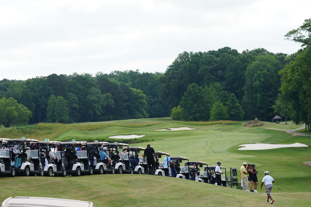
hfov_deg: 13.8
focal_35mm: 148
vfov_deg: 9.2
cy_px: 104
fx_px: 1283
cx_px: 156
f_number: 6.3
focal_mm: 99
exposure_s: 1/200
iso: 100
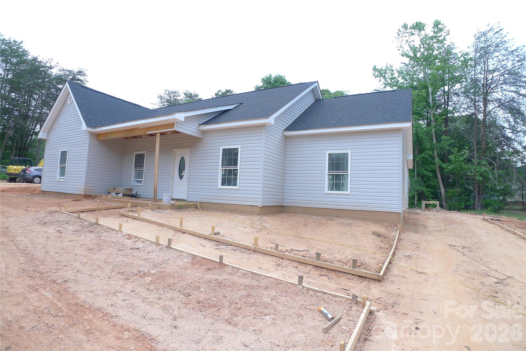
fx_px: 351
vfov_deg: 53.1
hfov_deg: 73.7
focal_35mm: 24
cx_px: 263
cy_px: 176
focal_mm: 5.1
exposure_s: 1/160
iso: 80
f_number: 2.8
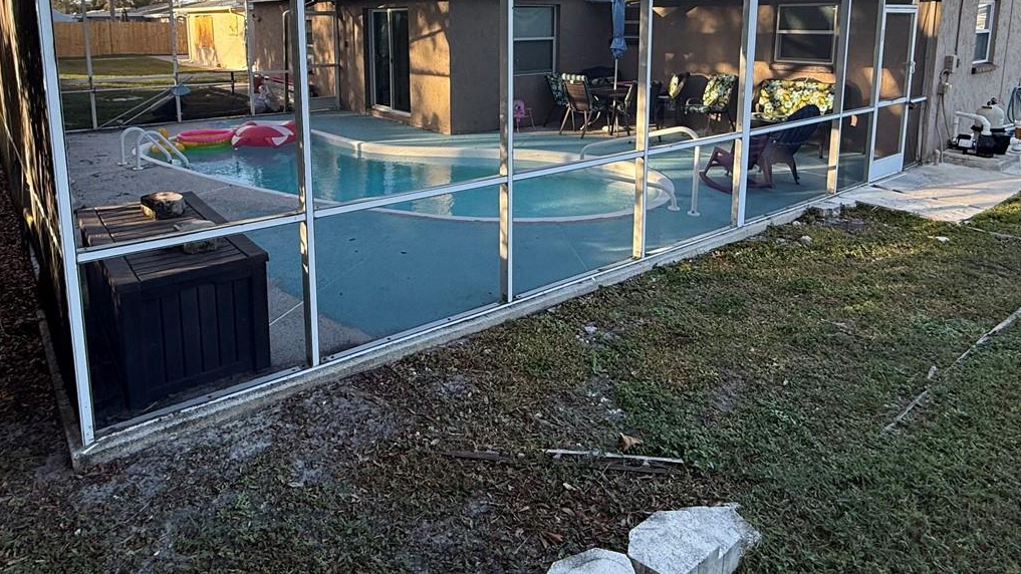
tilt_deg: -8.0
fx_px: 650
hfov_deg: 76.3
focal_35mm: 24
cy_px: 117
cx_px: 488
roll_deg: +0.3
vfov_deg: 45.4
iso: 64
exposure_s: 1/312
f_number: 2.2
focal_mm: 2.22
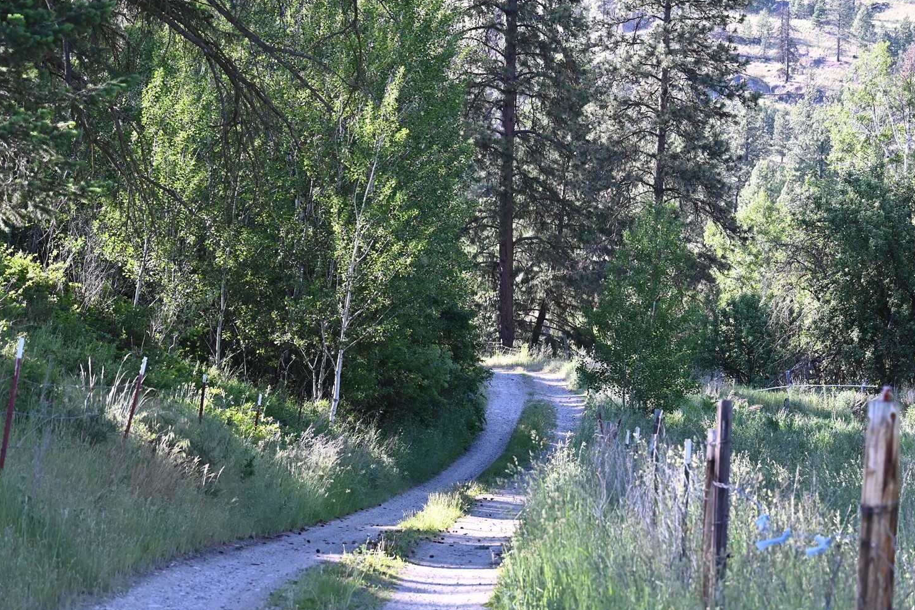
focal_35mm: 133
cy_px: 323
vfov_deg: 10.3
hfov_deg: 15.5
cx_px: 413
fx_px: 3369
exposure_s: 1/1000
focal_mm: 77
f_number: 4.8
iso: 1250
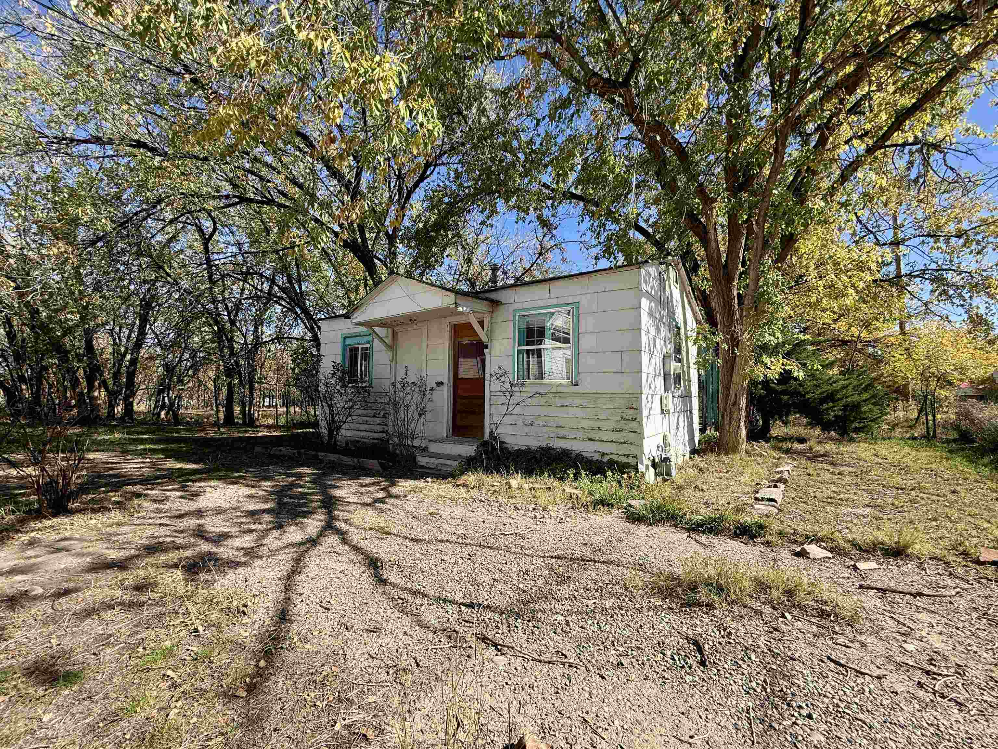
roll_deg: -0.9
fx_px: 404
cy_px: 374
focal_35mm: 14
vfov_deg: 85.7
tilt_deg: +4.0
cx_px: 499
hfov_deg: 102.1
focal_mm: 2.22
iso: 50
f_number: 2.2
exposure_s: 1/1497
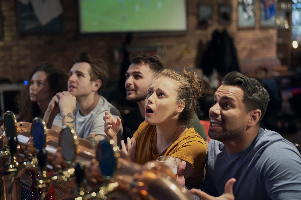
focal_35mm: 50
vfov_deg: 27.0
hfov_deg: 39.6
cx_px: 150
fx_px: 418
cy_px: 100
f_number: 1.8
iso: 1000
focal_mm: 50
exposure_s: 1/200
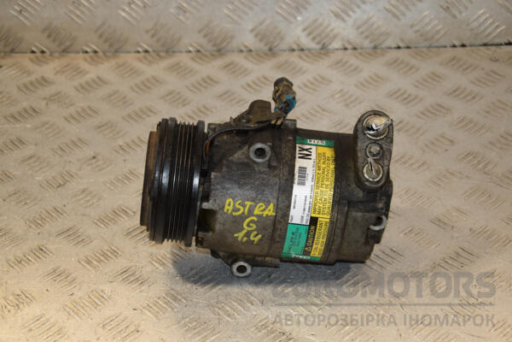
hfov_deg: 27.0
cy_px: 171
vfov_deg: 18.2
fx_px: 1067
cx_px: 256
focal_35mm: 75
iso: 800
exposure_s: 1/200
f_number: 6.3
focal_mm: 50
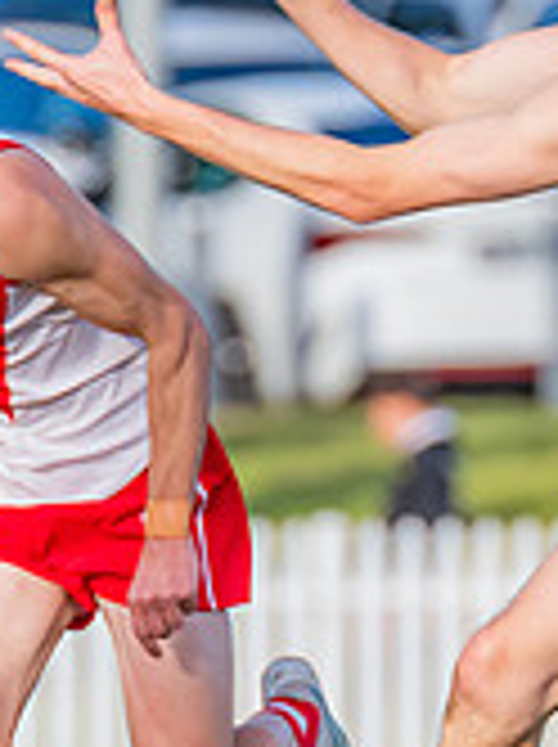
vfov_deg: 1.1
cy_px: 327
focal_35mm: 1878
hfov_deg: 0.8
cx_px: 699
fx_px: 40468
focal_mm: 420
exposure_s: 1/1250
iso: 800
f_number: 7.1
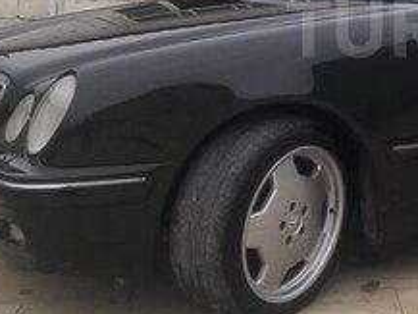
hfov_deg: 21.6
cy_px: 28
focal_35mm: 85
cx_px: 483
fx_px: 1027
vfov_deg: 17.1
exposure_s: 1/100
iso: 80
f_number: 1.9
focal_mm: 3.7
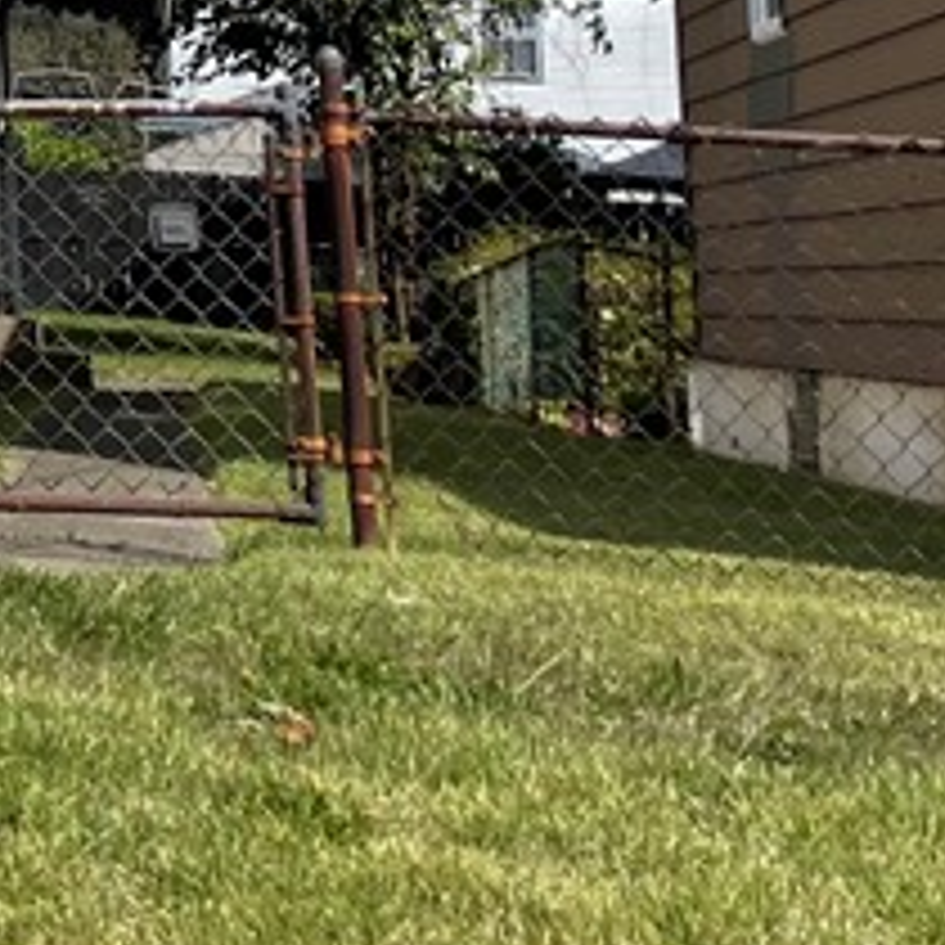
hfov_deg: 13.1
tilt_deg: +12.5
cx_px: -1053
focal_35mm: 112
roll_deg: -2.9
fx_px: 3459
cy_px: -500
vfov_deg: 14.4
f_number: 1.6
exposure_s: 1/4651
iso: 32
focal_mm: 4.2
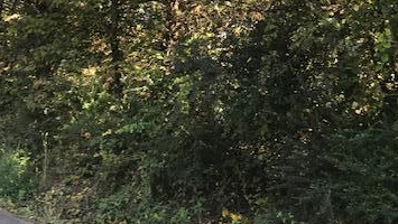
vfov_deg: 20.8
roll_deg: -1.0
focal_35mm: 55
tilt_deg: +15.4
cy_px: -21
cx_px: 204
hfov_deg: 37.8
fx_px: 581
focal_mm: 3.99
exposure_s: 1/120
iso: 25
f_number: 1.8
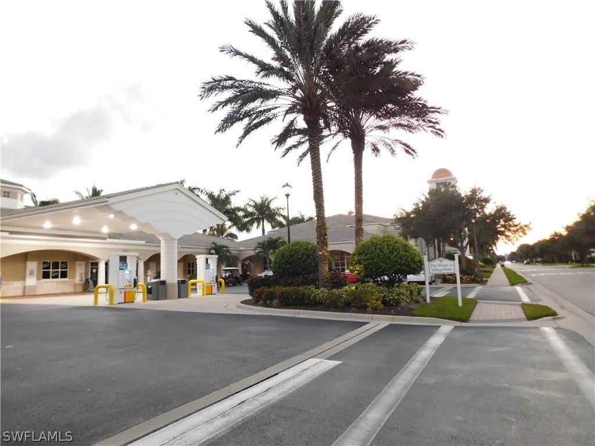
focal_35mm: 23
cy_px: 223
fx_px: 395
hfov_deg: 73.9
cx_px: 298
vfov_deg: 58.9
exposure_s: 1/30
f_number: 3
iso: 280
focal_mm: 4
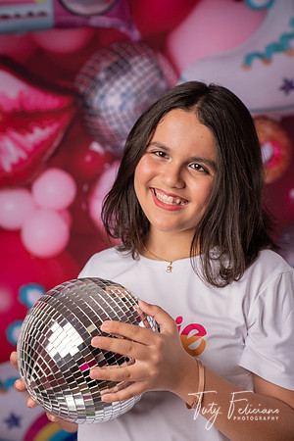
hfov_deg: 20.6
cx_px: 147
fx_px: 808
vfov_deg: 30.5
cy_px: 220
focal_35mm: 66
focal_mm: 66
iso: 125
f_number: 4.5
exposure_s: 1/250
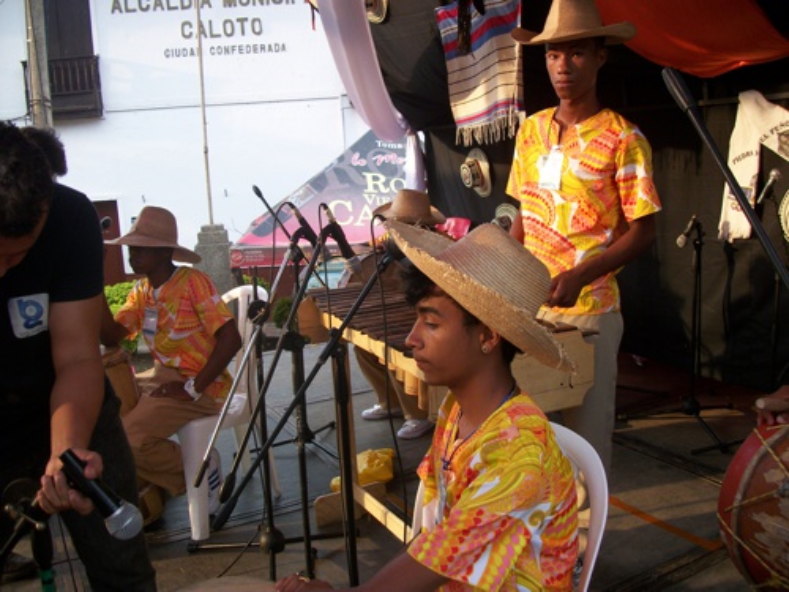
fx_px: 729
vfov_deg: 44.2
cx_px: 394
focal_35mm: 32
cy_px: 296
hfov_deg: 56.8
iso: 80
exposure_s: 1/80
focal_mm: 5.7
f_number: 2.9
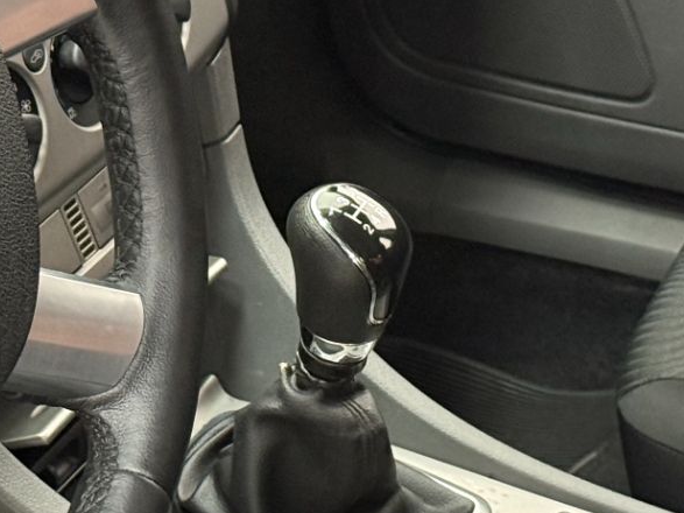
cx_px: 332
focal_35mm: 157
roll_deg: +0.1
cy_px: 223
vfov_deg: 9.4
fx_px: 3102
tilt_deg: -28.7
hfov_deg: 12.6
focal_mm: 6.76
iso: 500
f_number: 1.78
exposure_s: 1/30
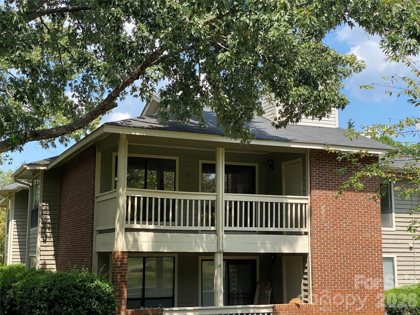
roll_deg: -0.8
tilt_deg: +7.5
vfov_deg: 28.0
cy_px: 158
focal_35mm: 52
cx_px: 210
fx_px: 631
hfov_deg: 36.8
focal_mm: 6
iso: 20
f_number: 2
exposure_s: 1/666
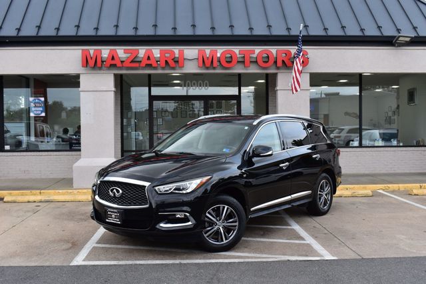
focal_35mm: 42
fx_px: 497
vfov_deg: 31.9
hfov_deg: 46.4
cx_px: 213
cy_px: 142
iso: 400
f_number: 9
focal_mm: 28
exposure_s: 1/160
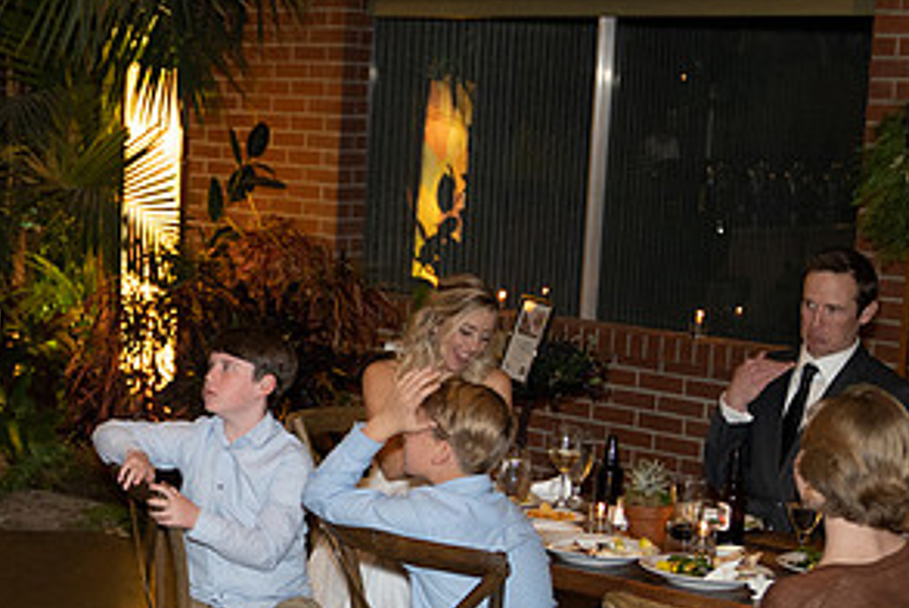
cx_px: 193
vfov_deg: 17.7
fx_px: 1946
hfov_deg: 25.9
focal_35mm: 77
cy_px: 411
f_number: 2.8
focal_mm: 33
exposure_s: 1/125
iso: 2000
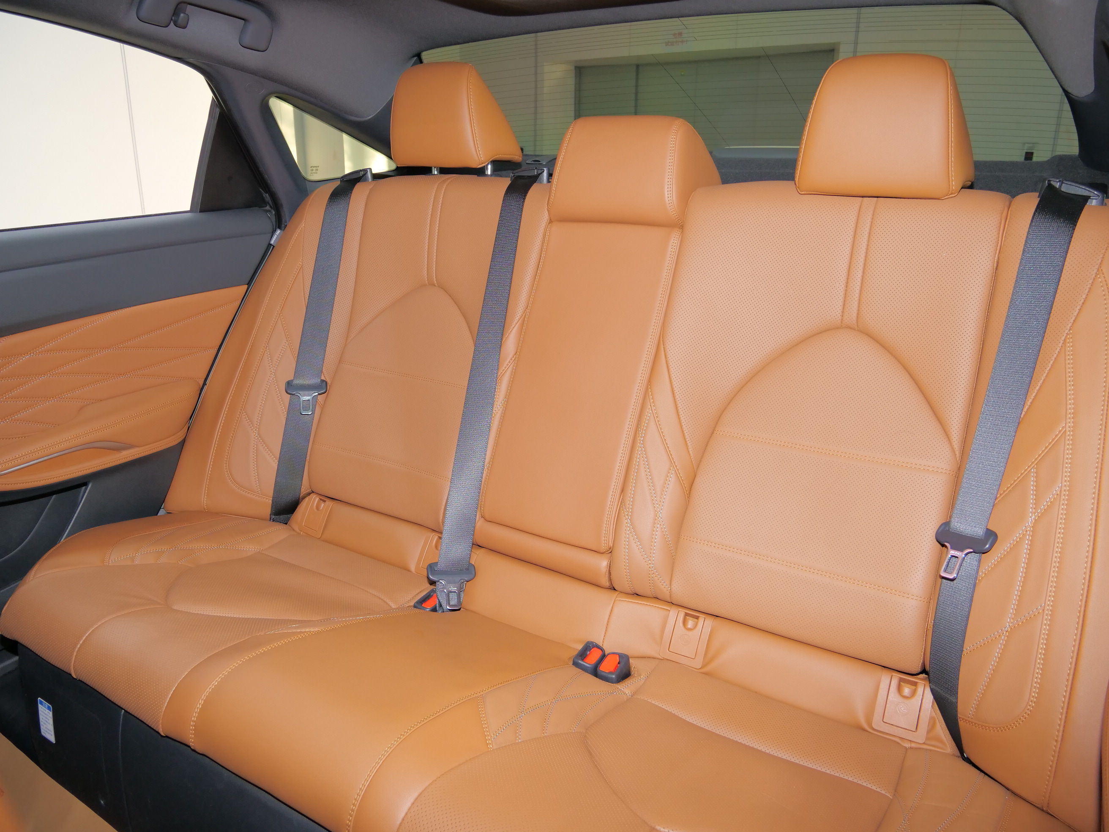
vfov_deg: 56.8
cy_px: 416
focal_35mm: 24
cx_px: 554
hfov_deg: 71.6
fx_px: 769
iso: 800
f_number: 4
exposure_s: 1/15
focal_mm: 12
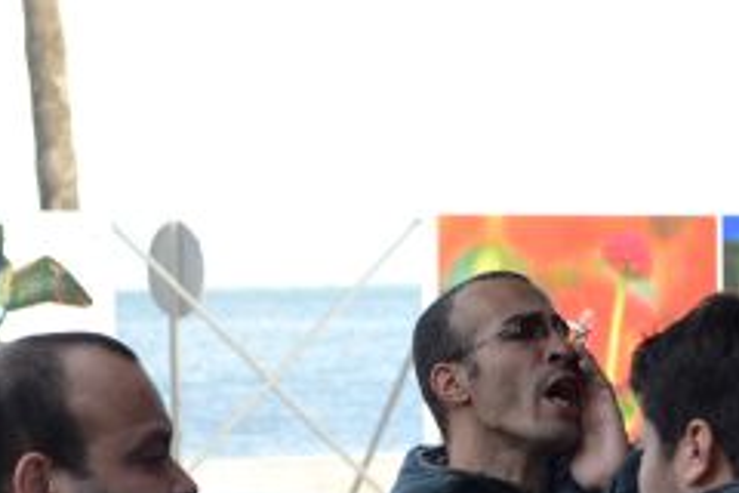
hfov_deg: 9.3
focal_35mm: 220
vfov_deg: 6.2
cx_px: 477
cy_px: 422
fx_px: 4523
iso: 110
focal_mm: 55
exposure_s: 1/125
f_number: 5.6
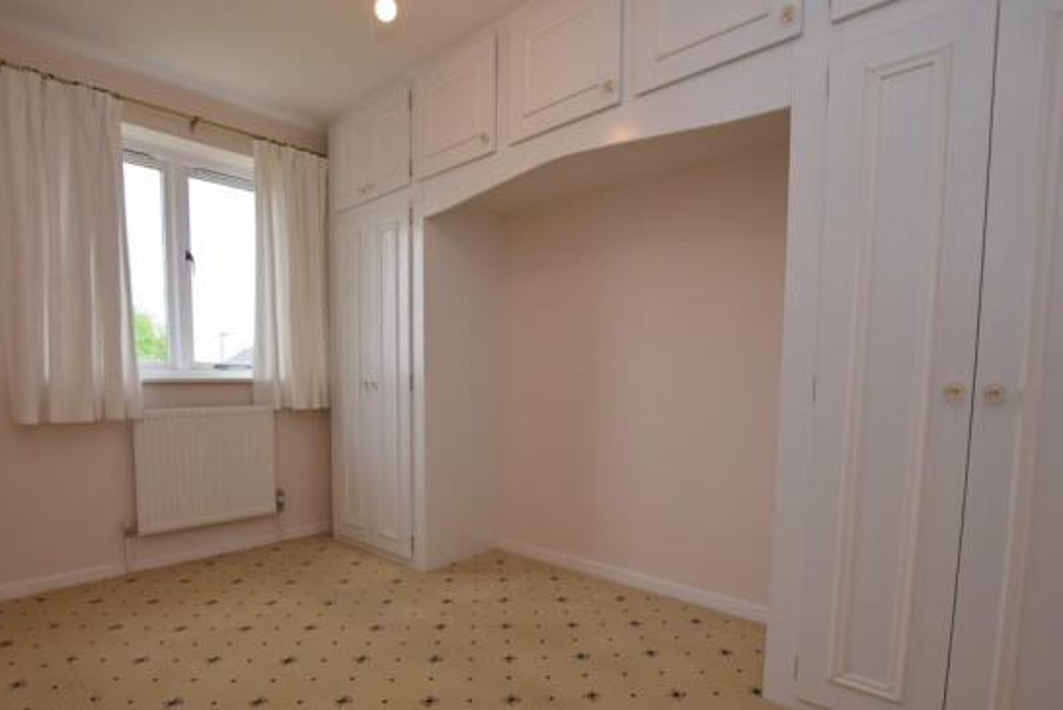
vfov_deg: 66.9
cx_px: 454
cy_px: 422
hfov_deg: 89.4
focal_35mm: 18
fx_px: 532
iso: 400
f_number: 5.6
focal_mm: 10
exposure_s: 1/125
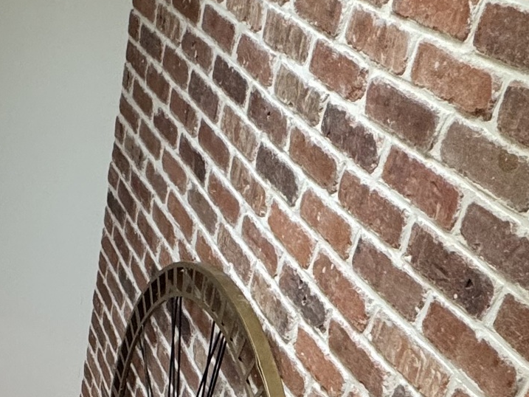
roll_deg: -4.6
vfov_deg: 22.2
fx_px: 917
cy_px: 497
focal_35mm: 60
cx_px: 15
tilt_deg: -40.8
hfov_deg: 30.2
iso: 250
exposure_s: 1/120
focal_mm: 2.22
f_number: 2.2
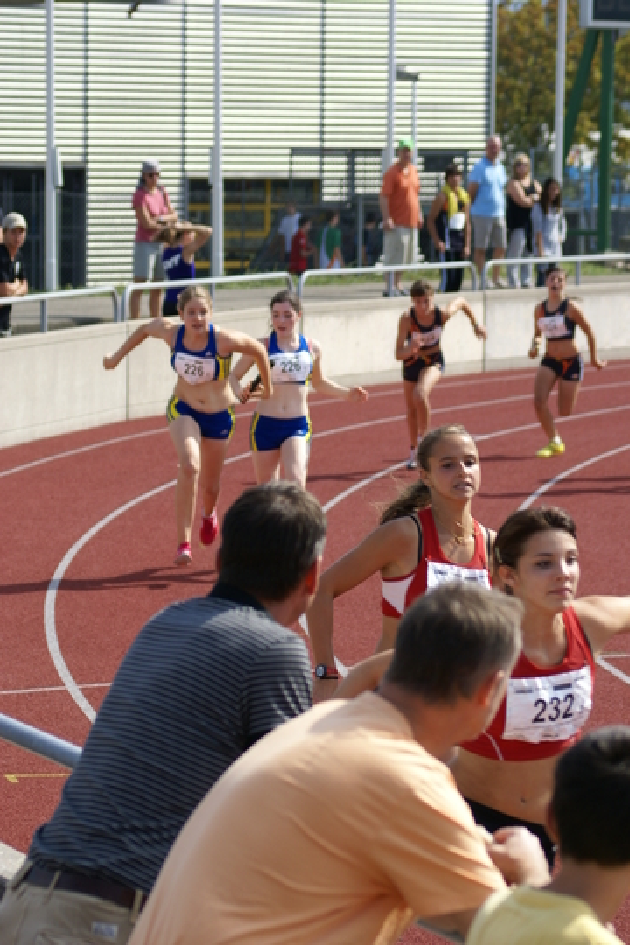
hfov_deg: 8.3
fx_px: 4331
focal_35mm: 165
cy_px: 472
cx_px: 315
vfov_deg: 12.5
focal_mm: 110
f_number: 5
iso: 125
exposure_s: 1/400
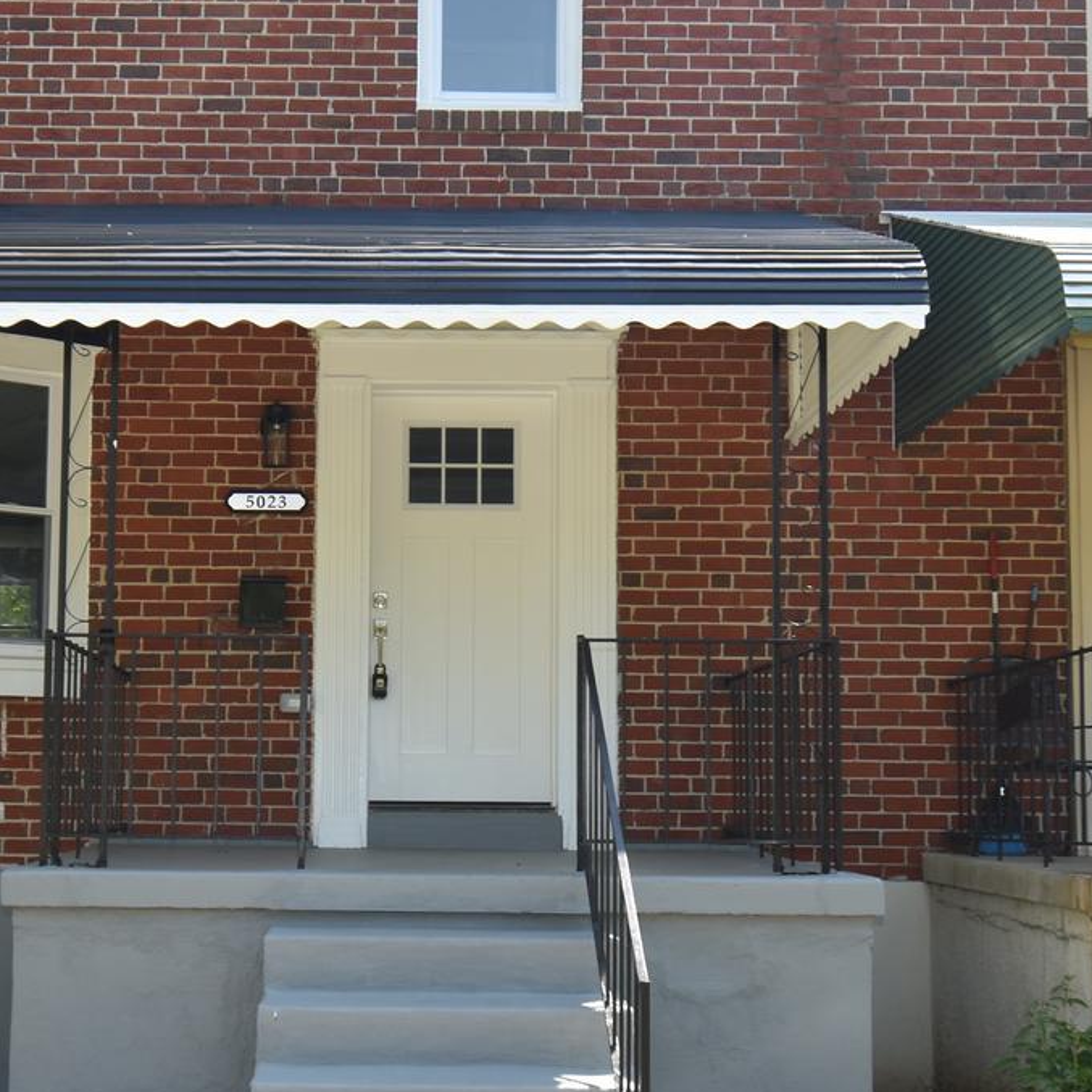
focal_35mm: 54
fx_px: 1927
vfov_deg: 31.6
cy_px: 628
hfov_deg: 31.4
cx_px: 386
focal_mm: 14
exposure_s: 1/200
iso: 100
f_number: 5.6
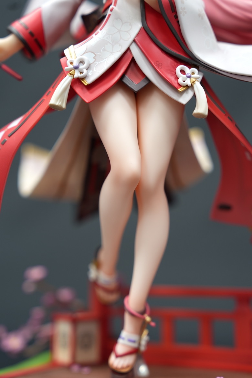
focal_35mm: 66
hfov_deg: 20.6
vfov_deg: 30.5
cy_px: 189
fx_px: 693
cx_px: 126
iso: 200
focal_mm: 66
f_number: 2.8
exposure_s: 1/40
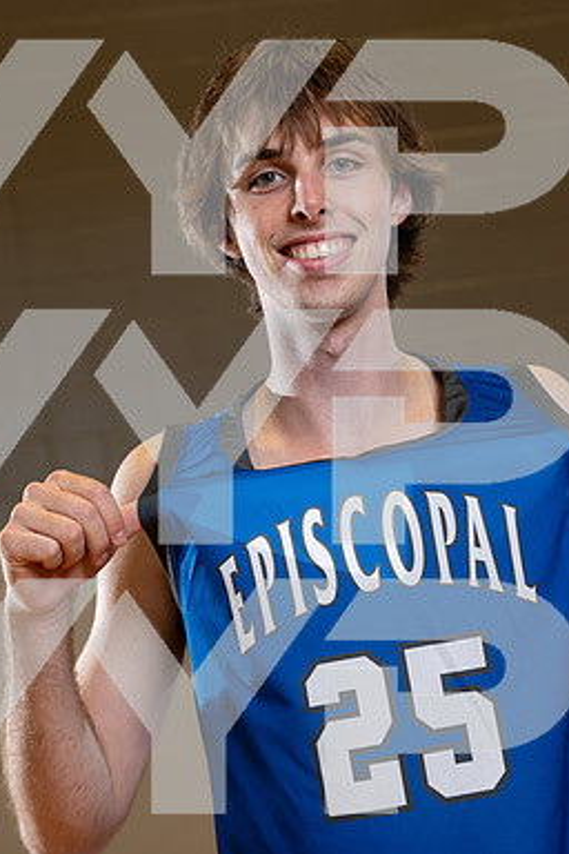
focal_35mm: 83
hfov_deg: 16.5
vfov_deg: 24.5
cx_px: 289
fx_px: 1968
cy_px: 428
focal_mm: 55
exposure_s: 1/125
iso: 400
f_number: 4
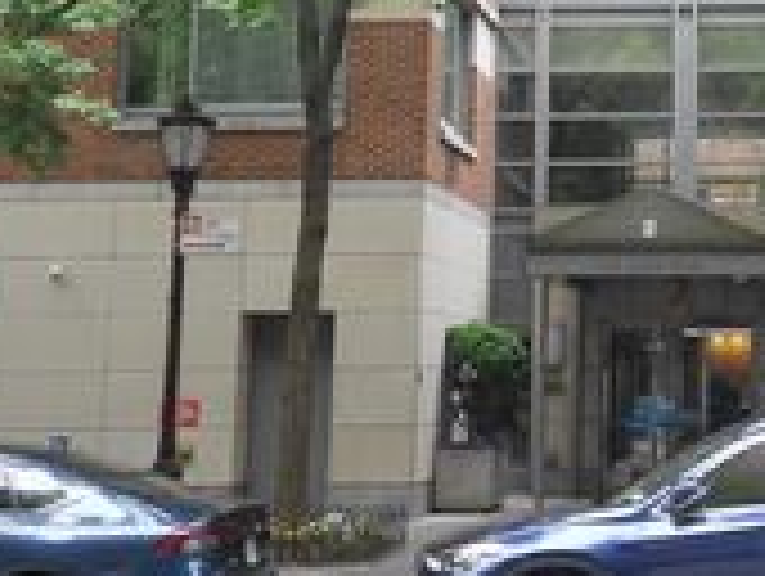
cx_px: 810
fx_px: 2080
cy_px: -56
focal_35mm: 94
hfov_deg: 20.0
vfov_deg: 15.4
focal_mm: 5.8
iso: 80
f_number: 3.6
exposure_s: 1/50
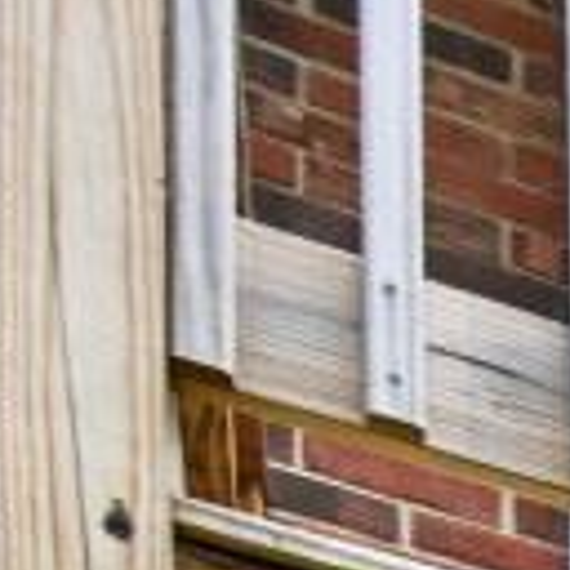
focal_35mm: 139
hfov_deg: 5.6
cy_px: 1977
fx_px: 2590
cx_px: 3180
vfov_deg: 8.8
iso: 180
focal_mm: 14
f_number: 5.6
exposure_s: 1/250
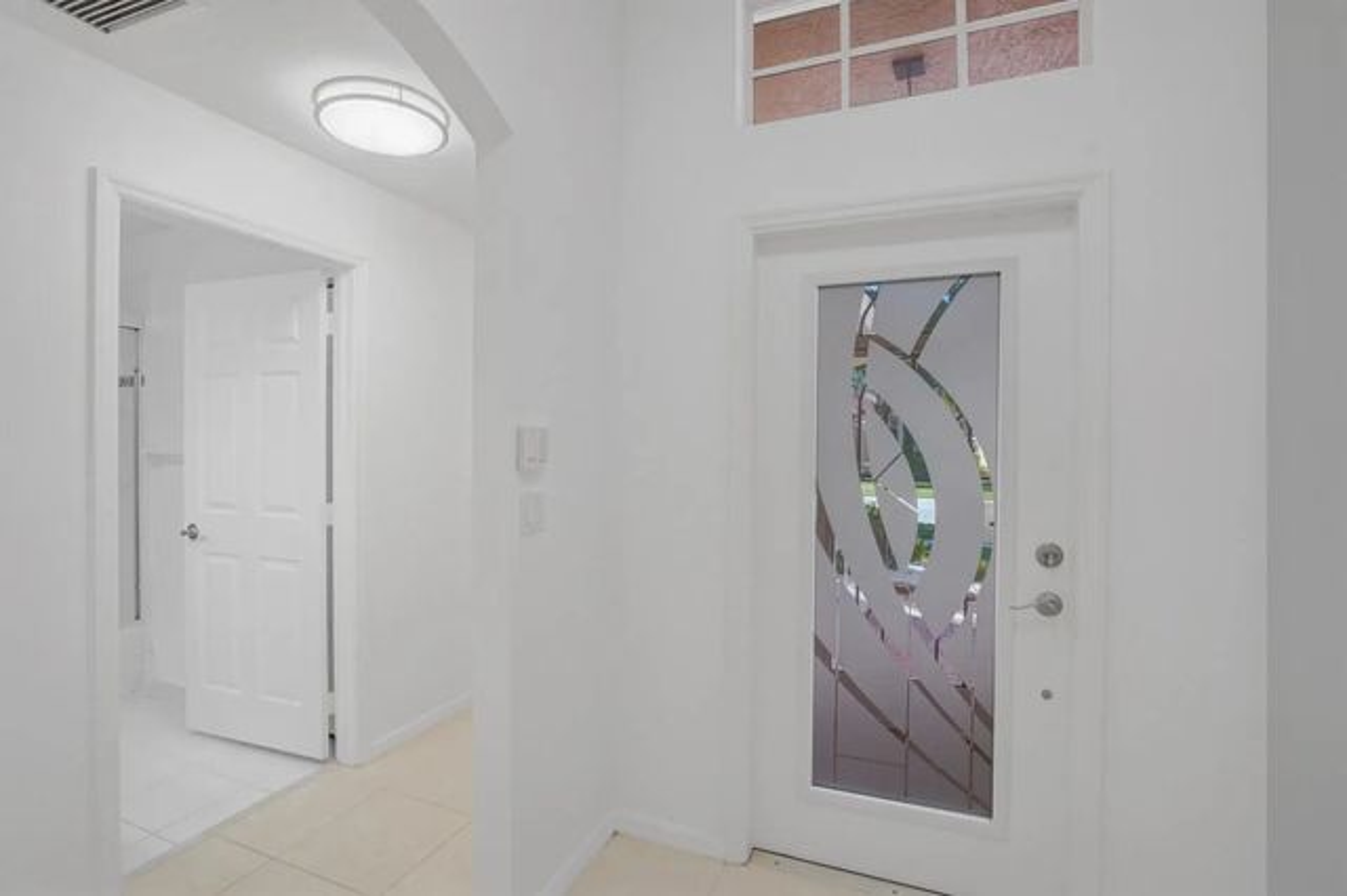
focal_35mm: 16
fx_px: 598
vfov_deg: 73.7
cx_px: 674
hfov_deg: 96.8
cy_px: 448
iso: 800
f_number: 8
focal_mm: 16
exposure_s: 1/125
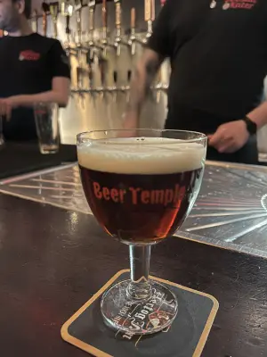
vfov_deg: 67.3
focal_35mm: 26
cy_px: 178
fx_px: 267
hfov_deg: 53.1
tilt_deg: -15.2
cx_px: 134
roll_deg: +0.6
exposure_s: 1/20
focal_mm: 5.1
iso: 1000
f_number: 1.6
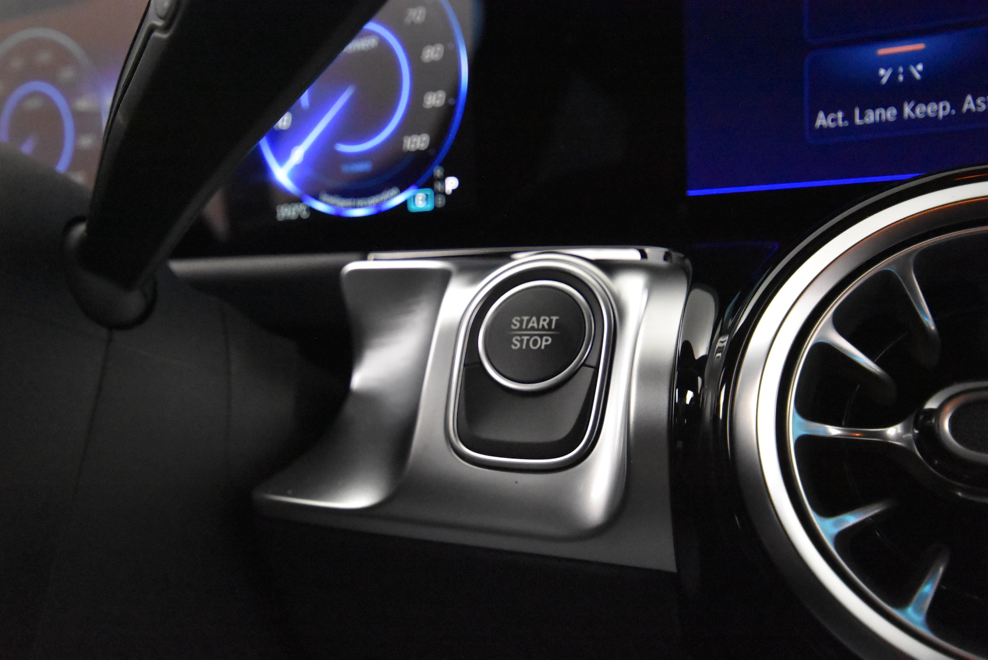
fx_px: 824
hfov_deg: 61.9
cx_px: 494
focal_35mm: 30
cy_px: 330
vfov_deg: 43.7
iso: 10000
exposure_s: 1/60
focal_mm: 20
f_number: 5.6
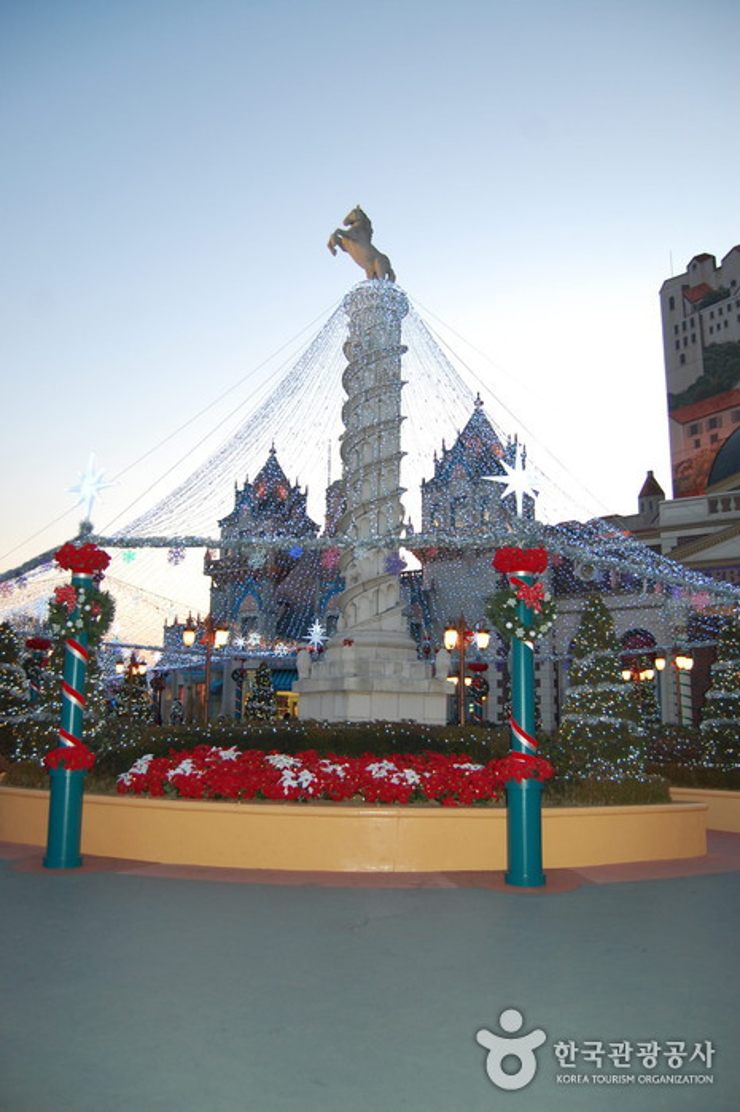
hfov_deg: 47.9
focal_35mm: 27
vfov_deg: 67.4
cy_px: 556
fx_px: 834
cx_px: 370
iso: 400
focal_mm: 18
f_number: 3.5
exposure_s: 1/100
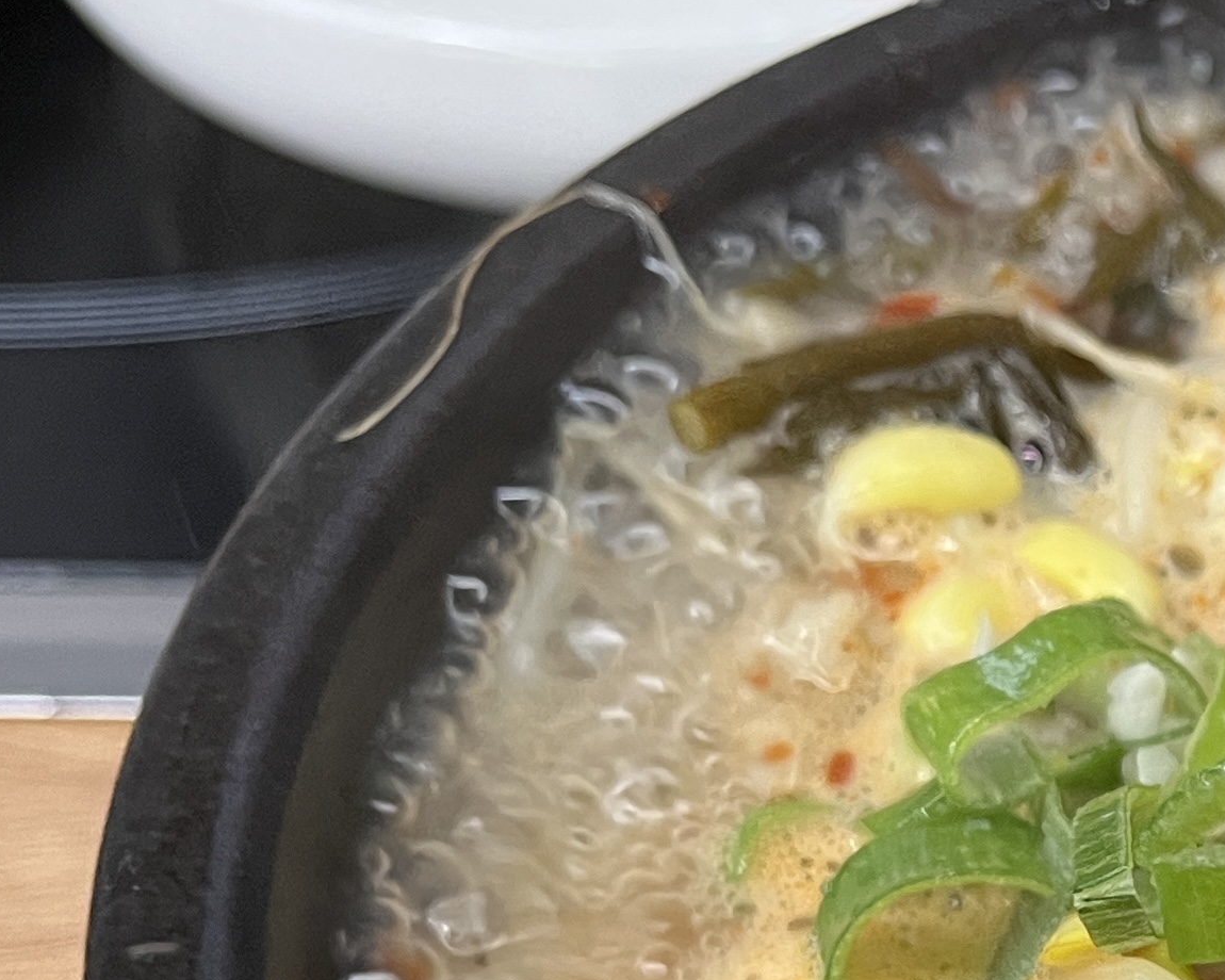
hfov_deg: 19.3
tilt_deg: -52.0
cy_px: 1214
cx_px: 1728
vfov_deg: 16.5
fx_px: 3227
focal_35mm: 89
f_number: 1.6
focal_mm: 5.1
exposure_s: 1/60
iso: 200
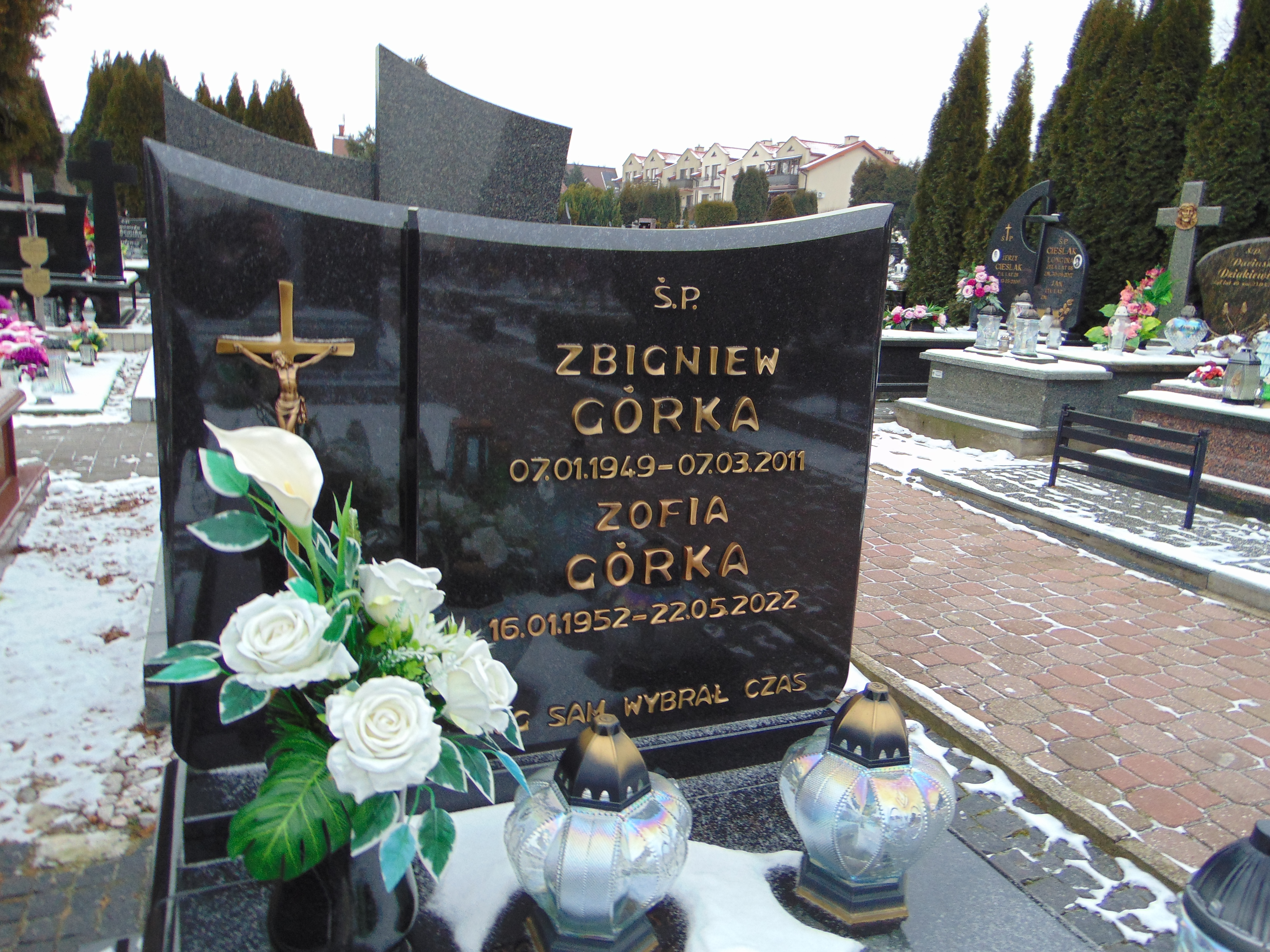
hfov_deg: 69.4
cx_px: 635
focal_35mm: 25
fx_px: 917
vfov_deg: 54.9
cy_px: 476
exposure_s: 1/50
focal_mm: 4.5
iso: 80
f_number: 3
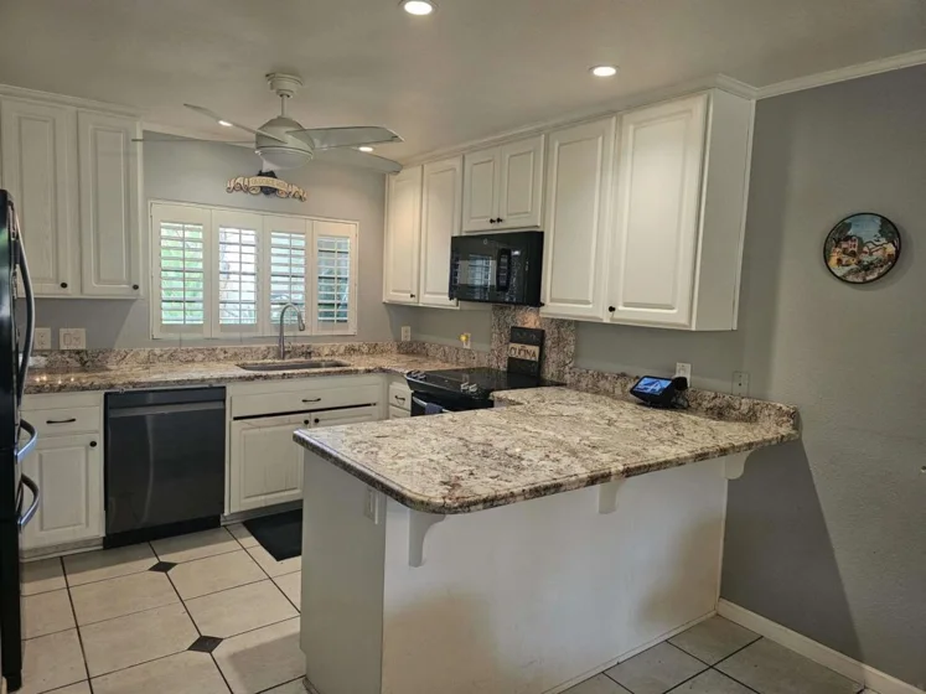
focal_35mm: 23
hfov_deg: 73.9
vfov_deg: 58.9
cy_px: 347
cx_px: 463
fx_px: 615
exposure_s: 1/120
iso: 500
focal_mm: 6.3
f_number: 1.7
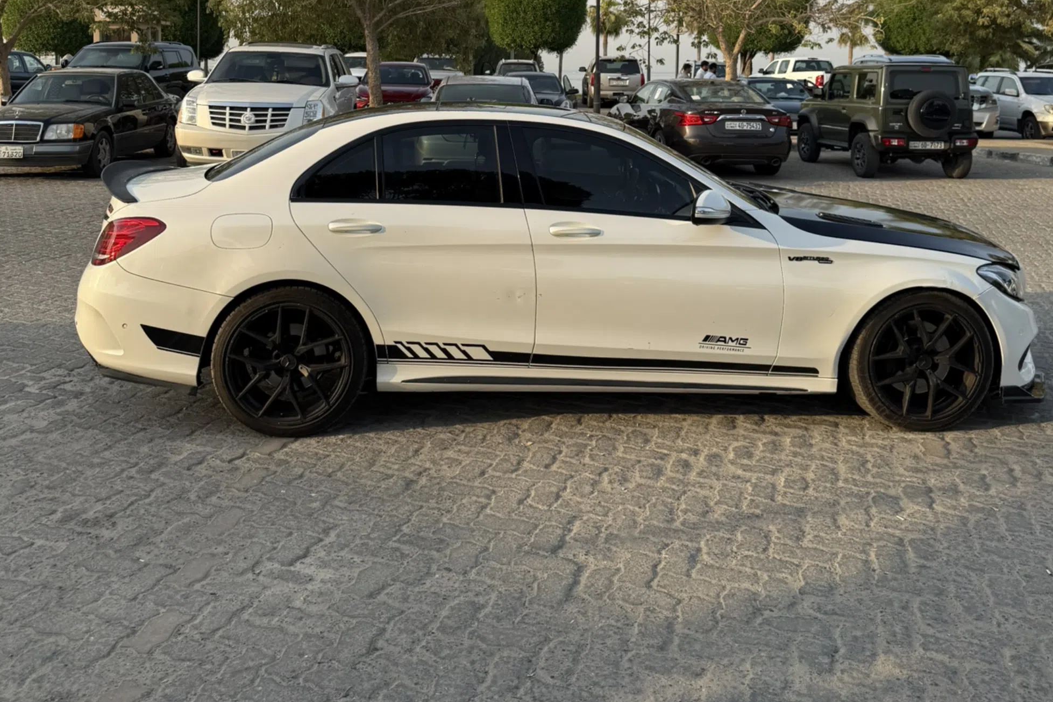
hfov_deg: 55.8
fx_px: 994
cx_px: 534
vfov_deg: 37.0
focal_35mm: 34
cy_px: 102
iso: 80
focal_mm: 6.76
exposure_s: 1/2370
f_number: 1.78
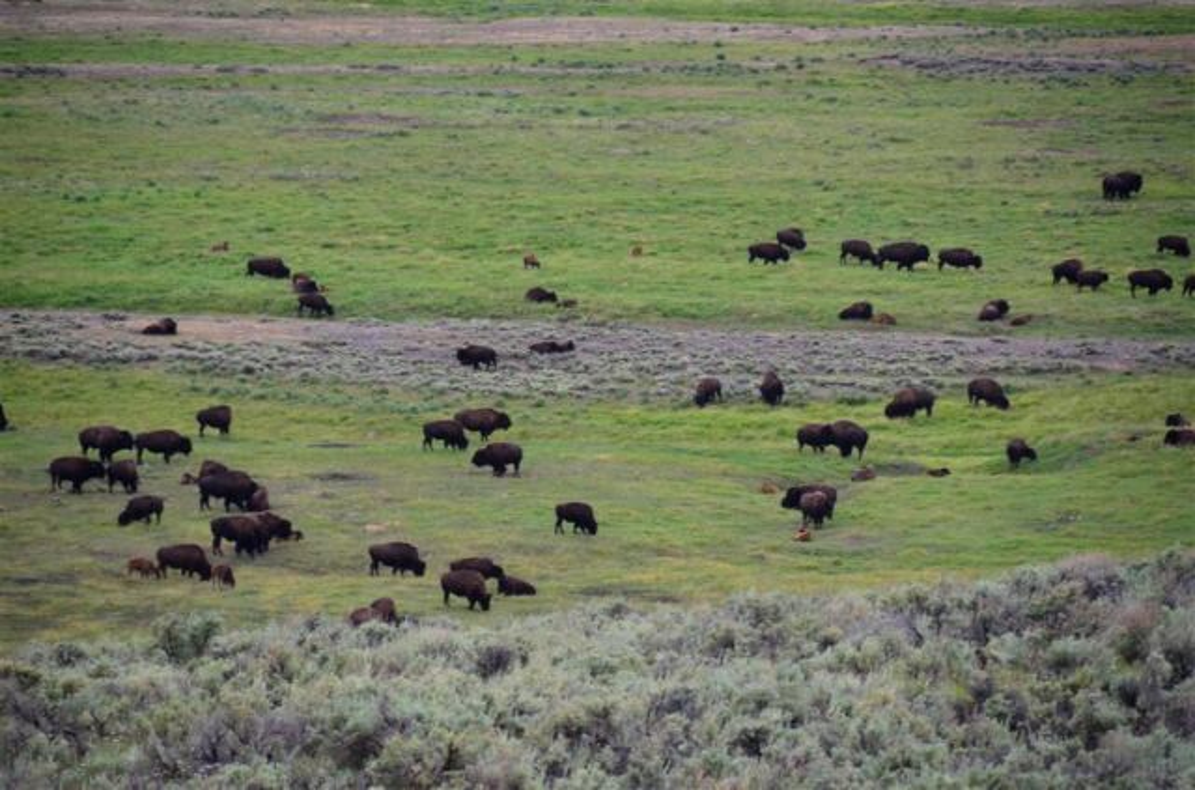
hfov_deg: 6.9
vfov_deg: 4.6
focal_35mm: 300
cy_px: 395
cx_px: 598
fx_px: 9931
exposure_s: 1/250
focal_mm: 200
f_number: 5.6
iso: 200
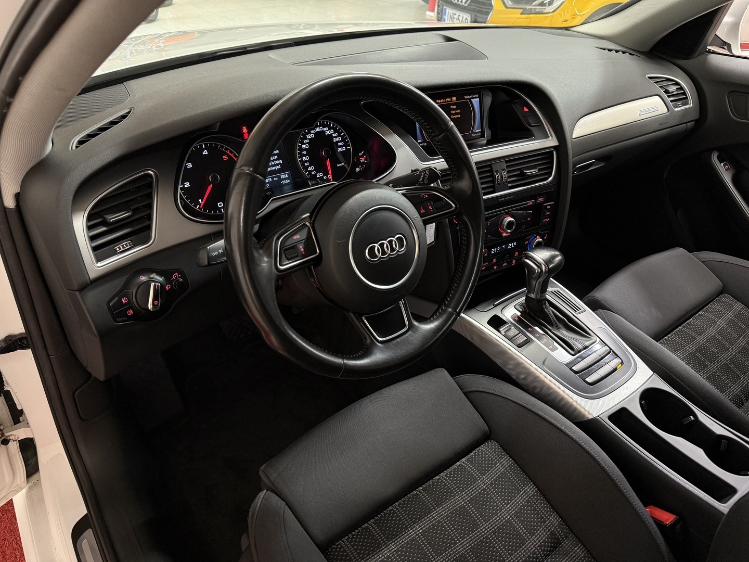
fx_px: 519
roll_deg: -1.6
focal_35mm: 24
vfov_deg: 56.8
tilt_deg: -34.9
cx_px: 374
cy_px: 281
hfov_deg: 71.6
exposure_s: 1/50
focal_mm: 6.76
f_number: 1.78
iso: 200
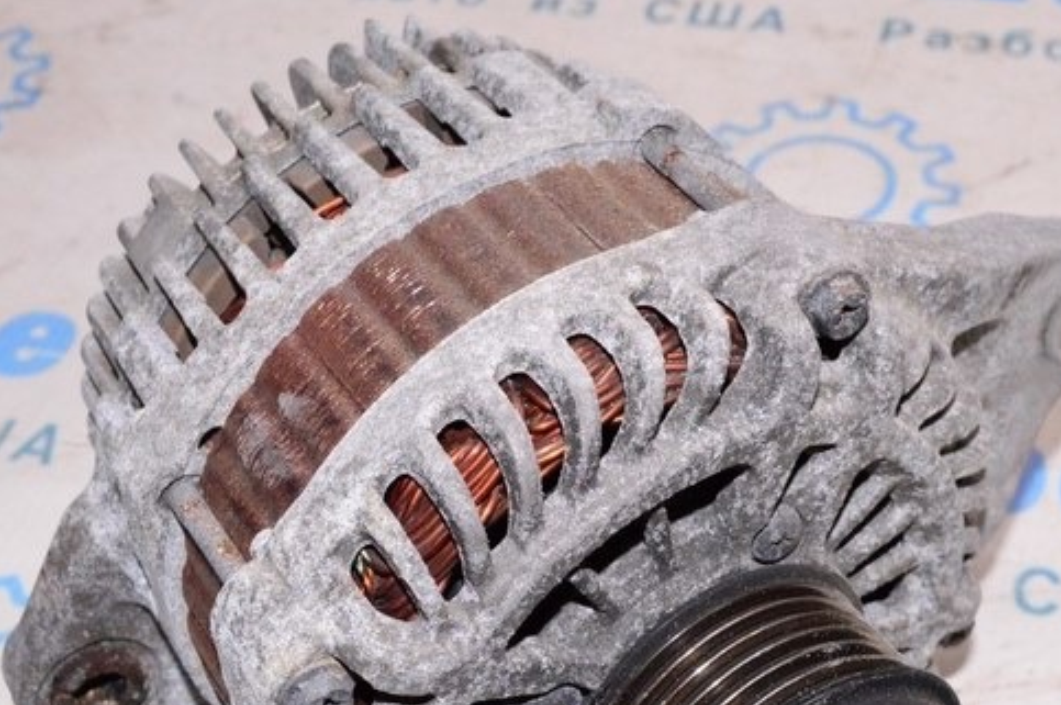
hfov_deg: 28.8
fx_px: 2061
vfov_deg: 19.3
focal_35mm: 70
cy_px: 500
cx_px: 663
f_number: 8
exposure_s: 1/125
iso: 1600
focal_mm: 22
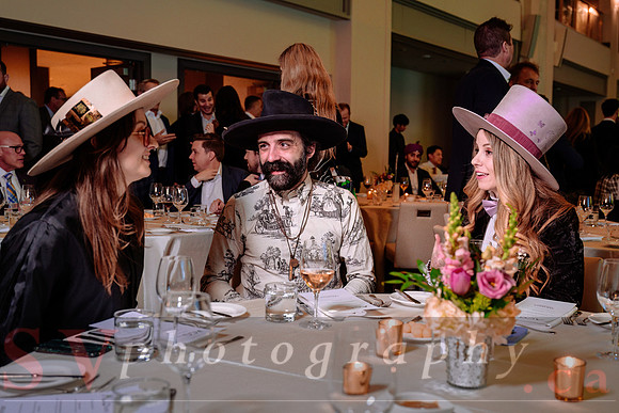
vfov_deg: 30.9
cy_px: 206
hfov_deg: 44.8
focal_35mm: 44
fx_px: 748
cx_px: 354
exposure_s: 1/50
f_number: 4
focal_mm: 38
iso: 1000
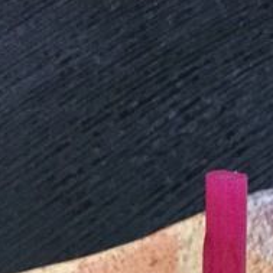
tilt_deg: -75.2
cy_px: 437
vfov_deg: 13.7
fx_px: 1053
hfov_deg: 14.8
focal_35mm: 118
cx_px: 168
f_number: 2.4
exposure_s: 1/30
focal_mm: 3.3
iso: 200
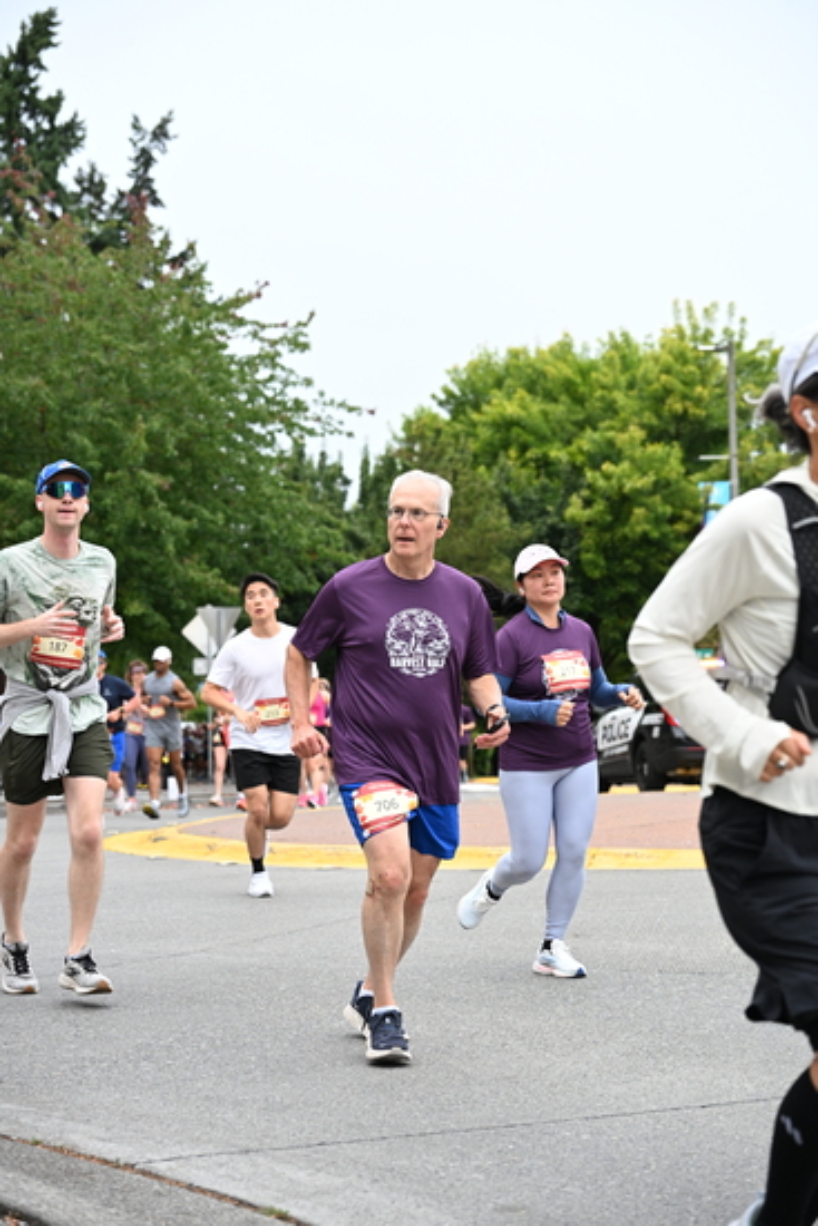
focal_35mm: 65
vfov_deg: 31.0
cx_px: 409
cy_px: 613
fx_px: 2214
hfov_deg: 20.9
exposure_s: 1/800
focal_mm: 65
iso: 1600
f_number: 4
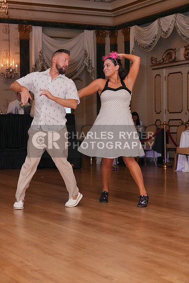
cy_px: 142
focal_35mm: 75
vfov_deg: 27.0
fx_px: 590
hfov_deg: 18.2
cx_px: 94
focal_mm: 75
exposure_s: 1/250
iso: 5000
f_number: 5.6
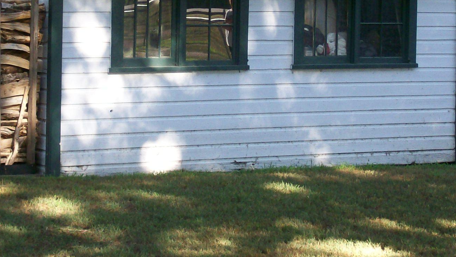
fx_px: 1621
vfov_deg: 9.0
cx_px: 191
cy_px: 44
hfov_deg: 16.0
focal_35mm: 134
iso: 80
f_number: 3.8
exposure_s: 1/113
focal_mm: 11.6
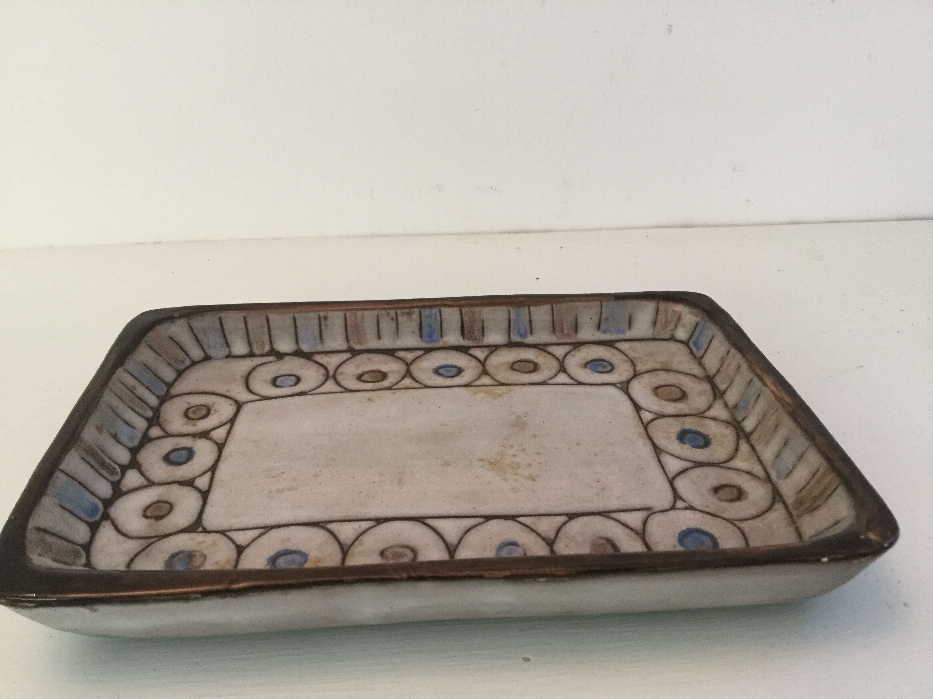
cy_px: 350
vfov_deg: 45.4
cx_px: 466
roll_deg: -0.7
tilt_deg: -29.2
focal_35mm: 31
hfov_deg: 58.4
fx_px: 836
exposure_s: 1/33
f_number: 2.4
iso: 160
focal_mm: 3.3
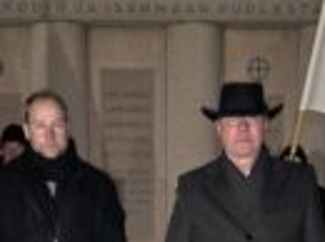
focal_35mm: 71
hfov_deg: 27.4
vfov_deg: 19.8
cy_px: 264
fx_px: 665
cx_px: 155
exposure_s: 1/8
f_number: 1.7
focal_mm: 6.3
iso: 8000
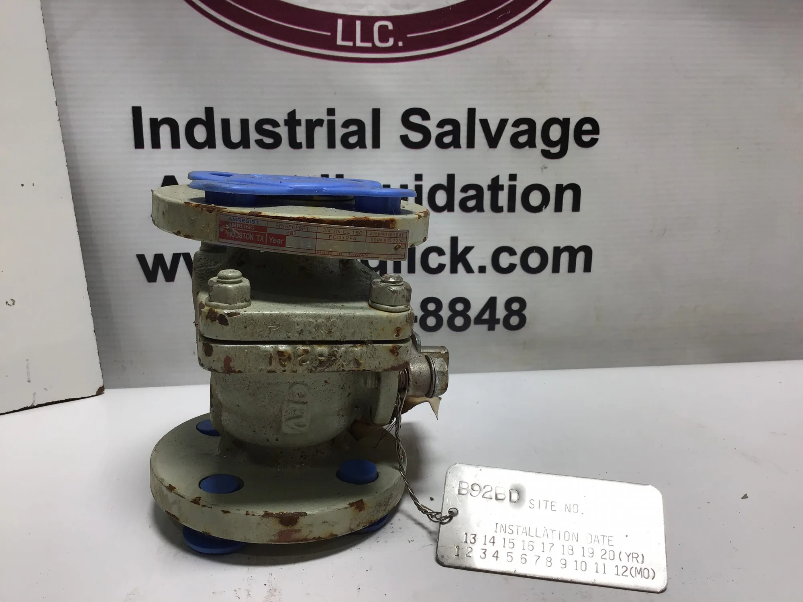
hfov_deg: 58.4
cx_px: 402
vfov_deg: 45.4
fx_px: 719
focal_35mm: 31
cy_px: 301
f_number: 2.4
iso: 25
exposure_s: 1/179
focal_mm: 3.3
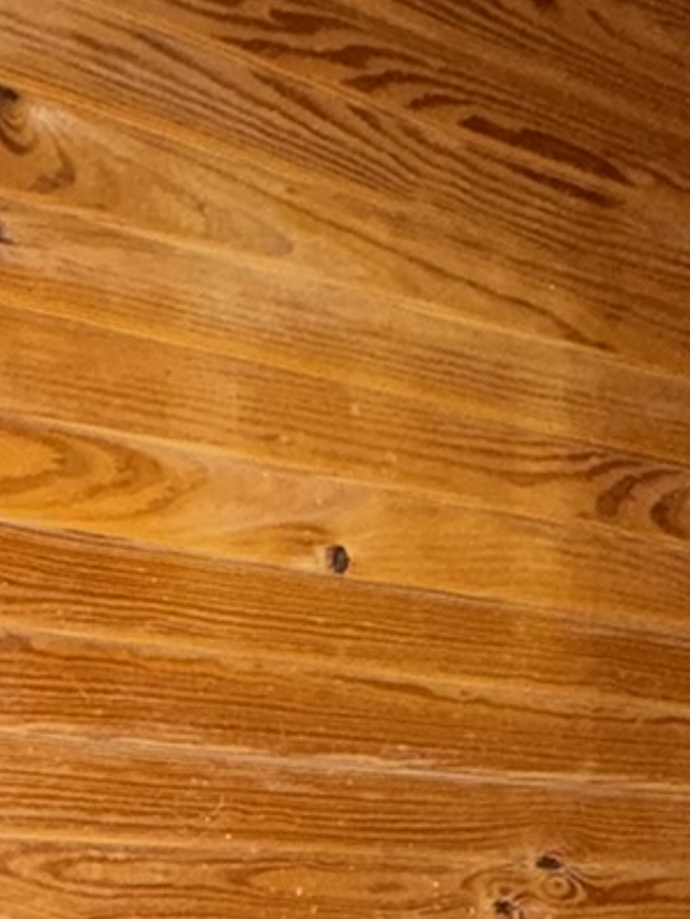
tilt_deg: -3.4
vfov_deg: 24.4
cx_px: 316
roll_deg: +0.1
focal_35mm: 72
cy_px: 1120
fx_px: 1912
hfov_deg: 20.5
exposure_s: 1/19
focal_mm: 2.22
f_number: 2.2
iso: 200
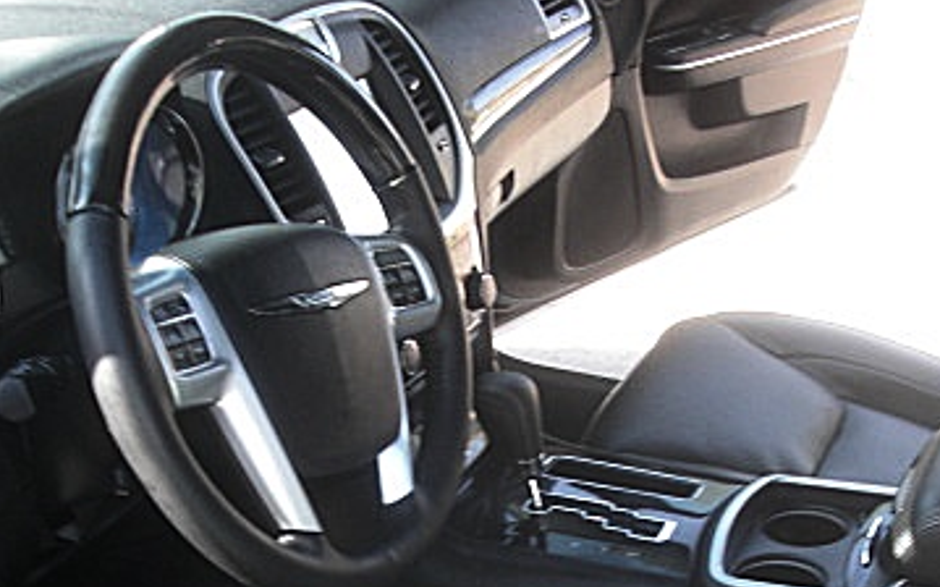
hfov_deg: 30.2
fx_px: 1741
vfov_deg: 18.5
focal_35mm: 68
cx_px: 497
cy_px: 624
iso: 100
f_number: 2.8
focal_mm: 6.3
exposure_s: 1/80
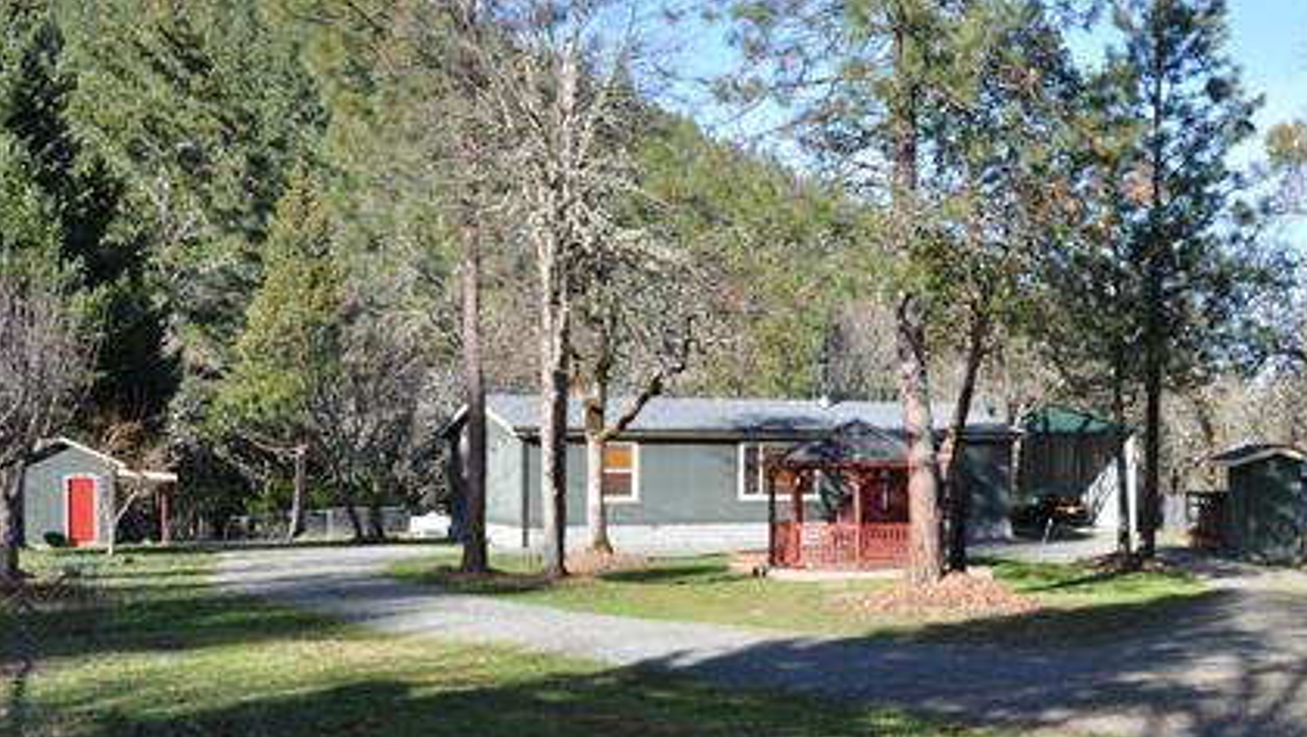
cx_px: 744
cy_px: 487
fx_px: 1491
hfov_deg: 47.2
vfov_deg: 27.6
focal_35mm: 43
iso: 200
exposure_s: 1/250
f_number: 8
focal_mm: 18
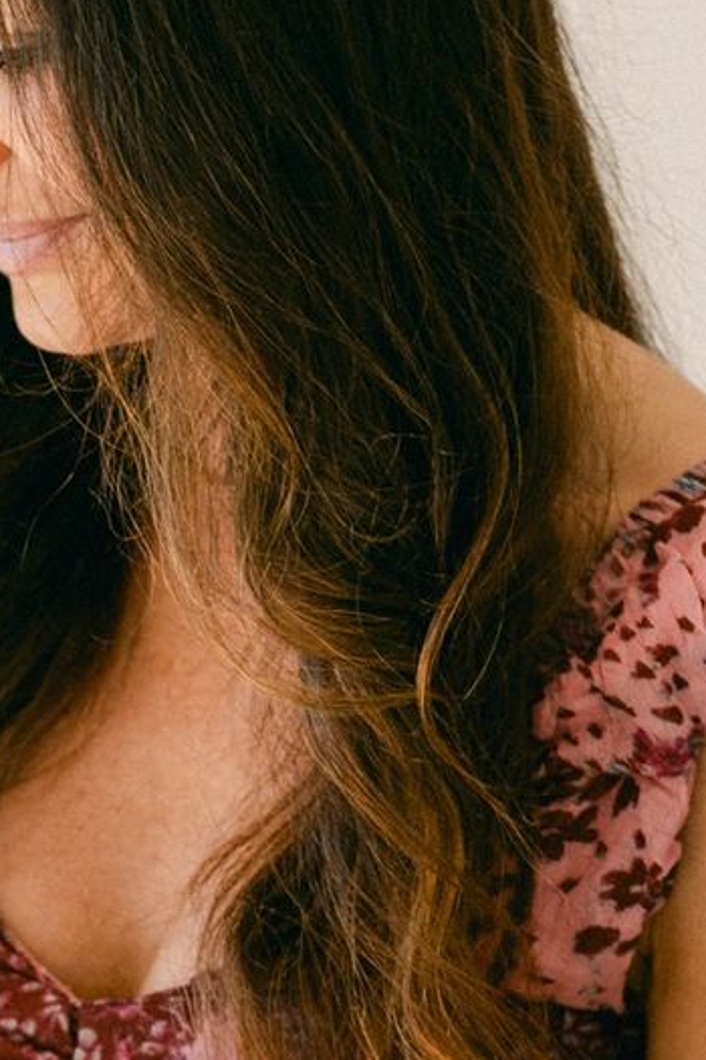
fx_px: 7177
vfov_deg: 8.3
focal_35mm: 244
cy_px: 1377
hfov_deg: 5.6
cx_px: -270
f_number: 2.5
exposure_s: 1/125
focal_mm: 50
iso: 125
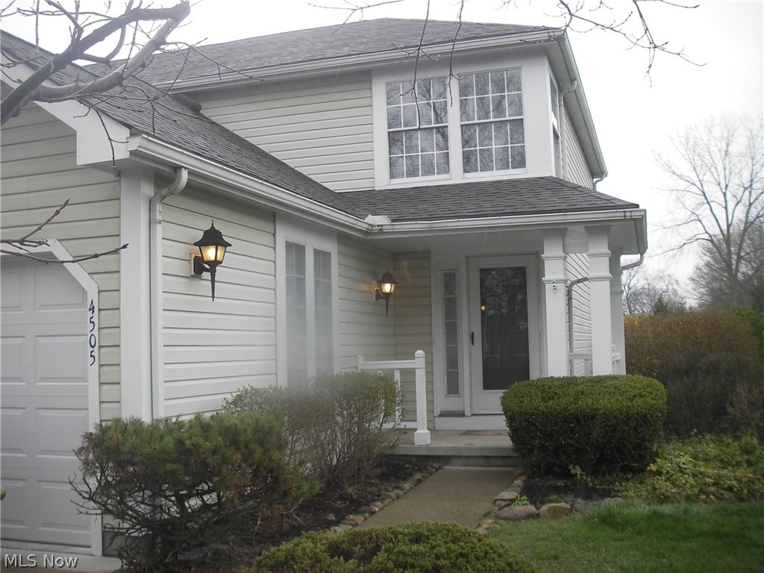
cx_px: 382
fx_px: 839
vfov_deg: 37.7
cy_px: 286
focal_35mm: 38
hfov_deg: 49.0
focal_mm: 6.3
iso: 50
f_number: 3.3
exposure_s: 1/100
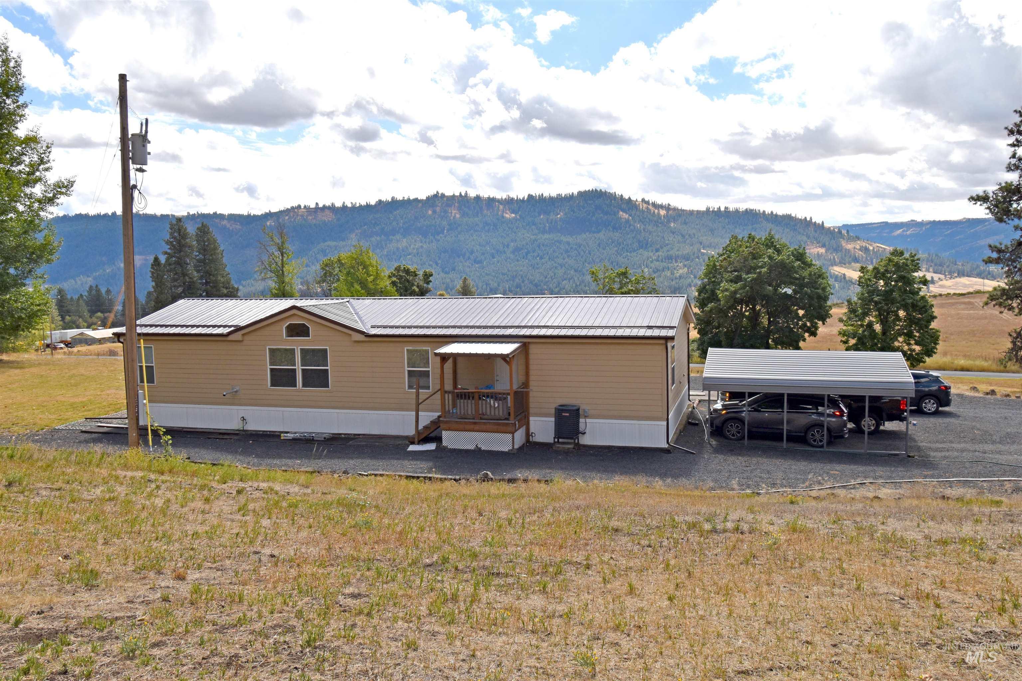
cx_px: 511
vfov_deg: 43.6
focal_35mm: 30
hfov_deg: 61.9
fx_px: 852
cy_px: 340
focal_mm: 20
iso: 100
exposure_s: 1/200
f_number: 11
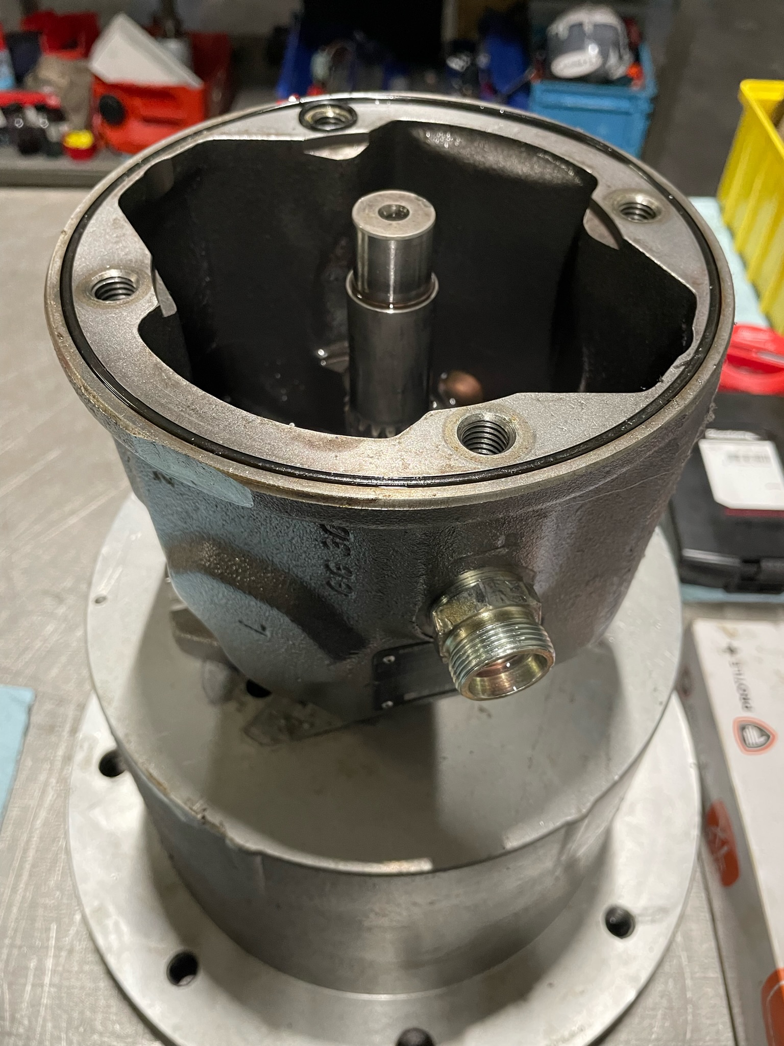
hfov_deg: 53.0
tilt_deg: -50.2
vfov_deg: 67.3
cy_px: 523
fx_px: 785
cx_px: 392
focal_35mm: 26
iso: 320
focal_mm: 4.2
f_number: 1.6
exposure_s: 1/60
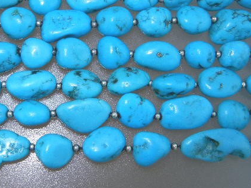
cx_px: 68
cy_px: 59
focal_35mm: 68
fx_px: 493
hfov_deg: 28.2
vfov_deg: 21.5
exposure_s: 1/30
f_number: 3.8
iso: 200
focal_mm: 8.1
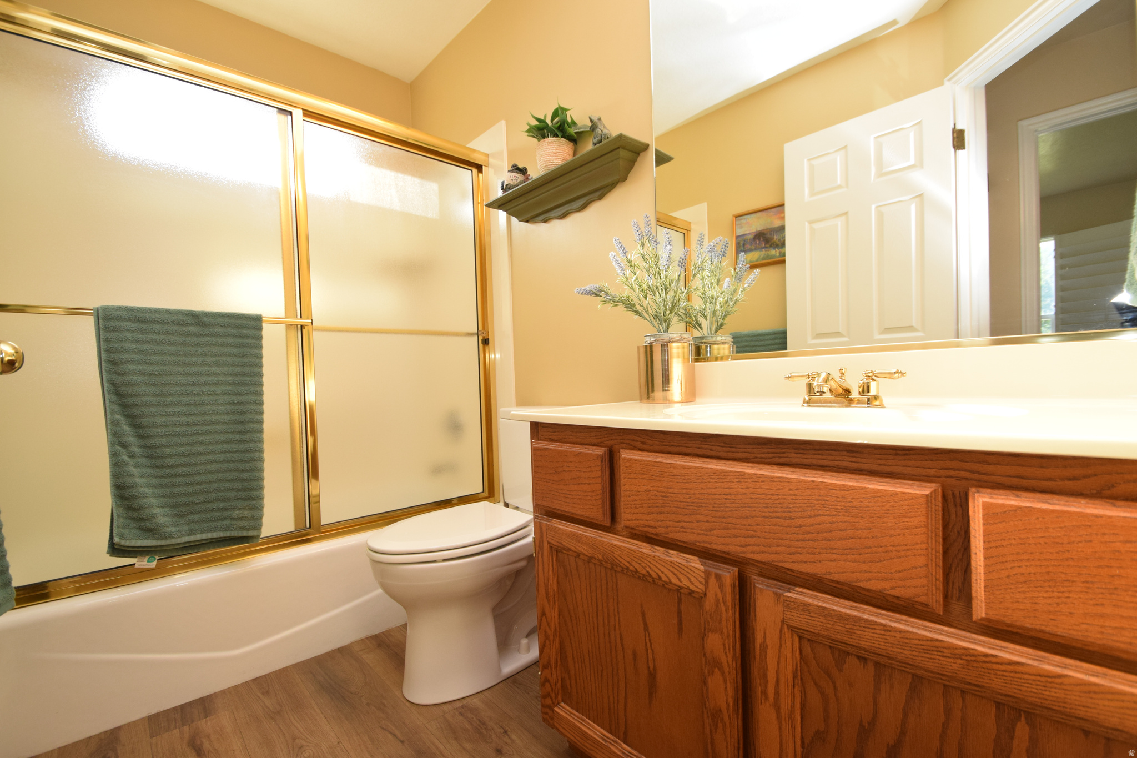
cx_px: 568
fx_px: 474
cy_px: 379
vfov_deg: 77.3
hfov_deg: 100.4
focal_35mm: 15
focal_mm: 10
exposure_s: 1/125
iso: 720
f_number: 5.6
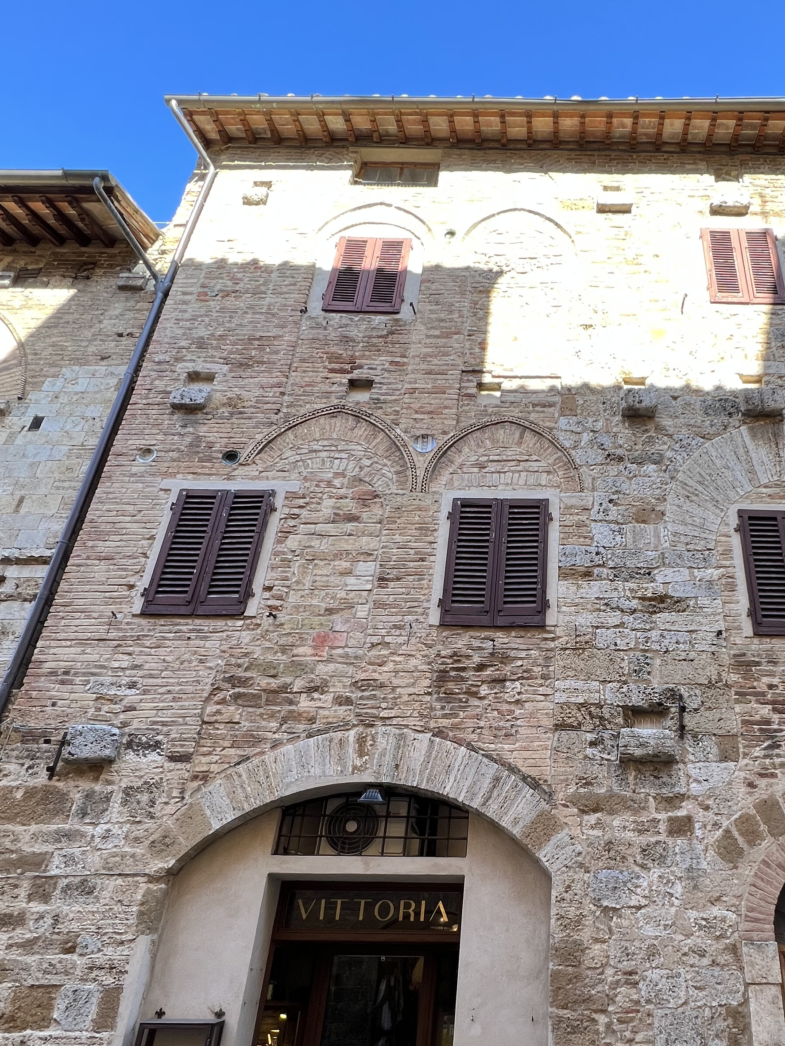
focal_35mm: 22
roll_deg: -0.7
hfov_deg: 58.9
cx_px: 557
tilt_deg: +26.3
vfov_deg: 75.3
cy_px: 642
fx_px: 665
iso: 32
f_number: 1.8
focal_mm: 1.57
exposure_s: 1/128
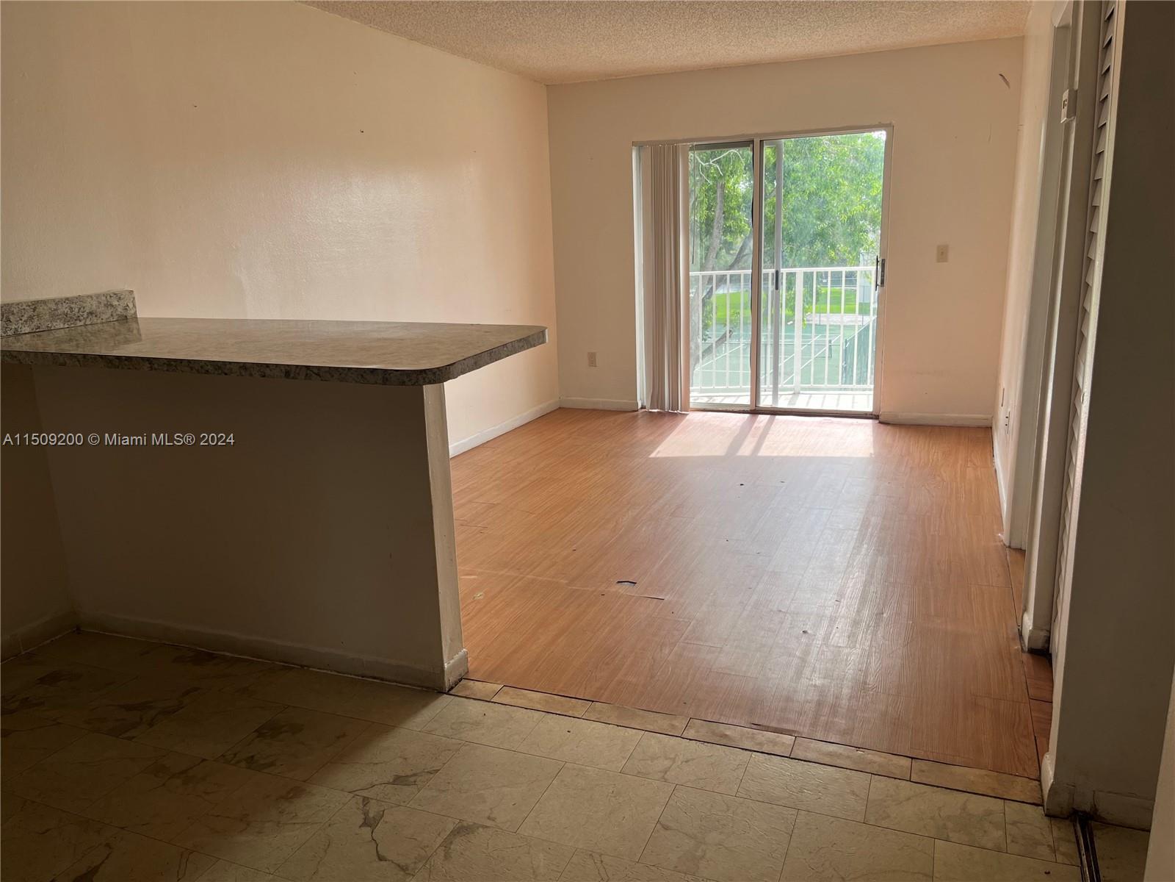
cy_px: 441
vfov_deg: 53.1
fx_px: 883
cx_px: 588
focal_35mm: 26
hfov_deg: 67.3
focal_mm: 5.1
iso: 40
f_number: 1.6
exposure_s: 1/153
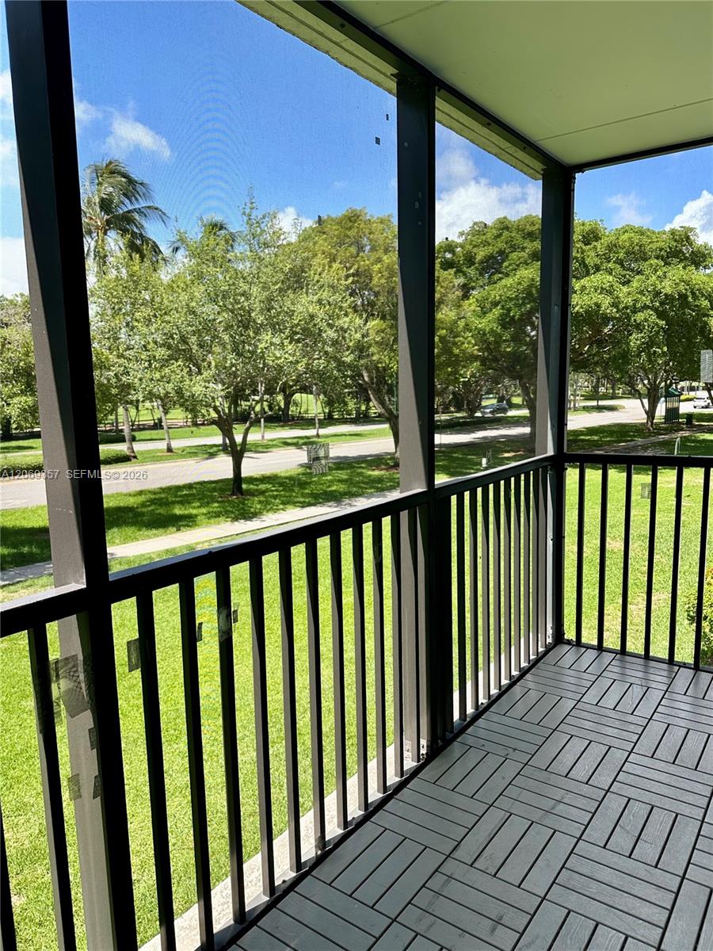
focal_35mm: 24
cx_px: 356
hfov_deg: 56.8
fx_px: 659
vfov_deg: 71.6
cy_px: 476
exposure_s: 1/1183
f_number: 1.78
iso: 80
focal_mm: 6.86
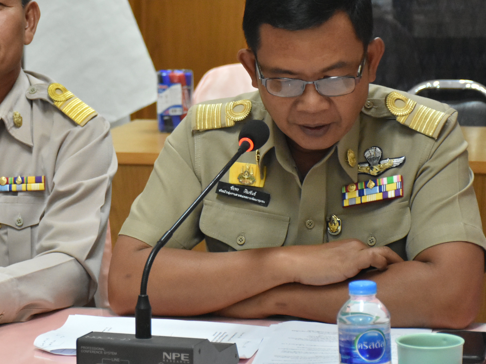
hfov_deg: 14.6
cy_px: 119
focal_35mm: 134
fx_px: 1881
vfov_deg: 11.1
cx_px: 102
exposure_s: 1/160
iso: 2500
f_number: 4.8
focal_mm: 56
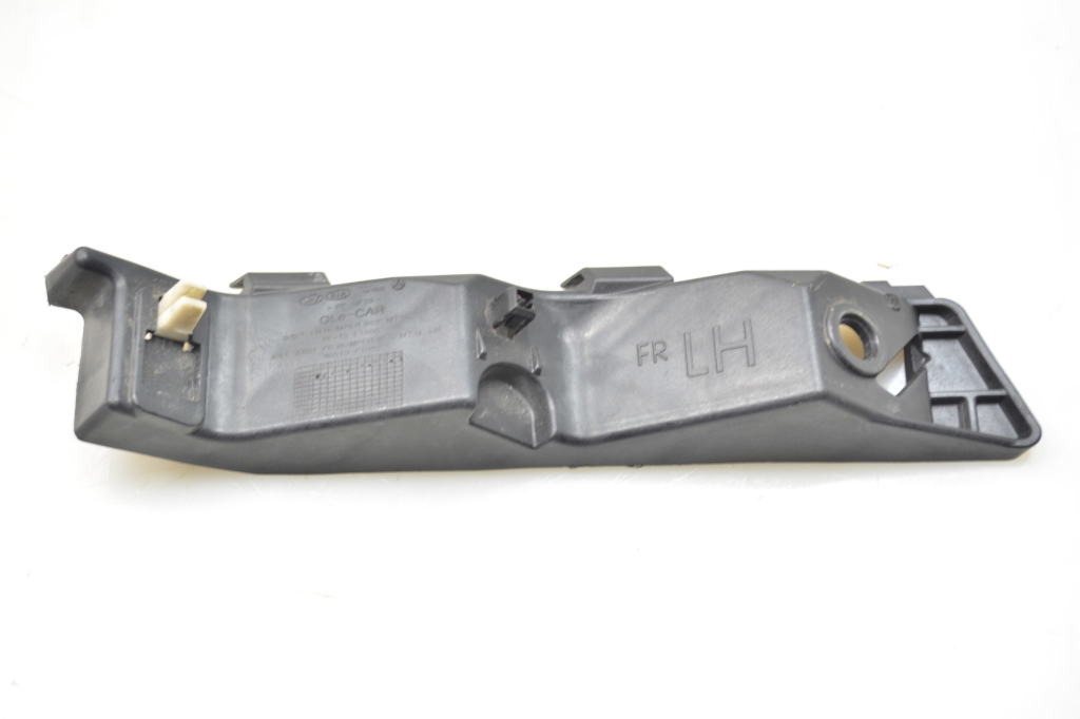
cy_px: 360
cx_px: 540
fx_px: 1574
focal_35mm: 52
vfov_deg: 25.7
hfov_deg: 37.9
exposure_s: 1/13
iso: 100
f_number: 5
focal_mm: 35
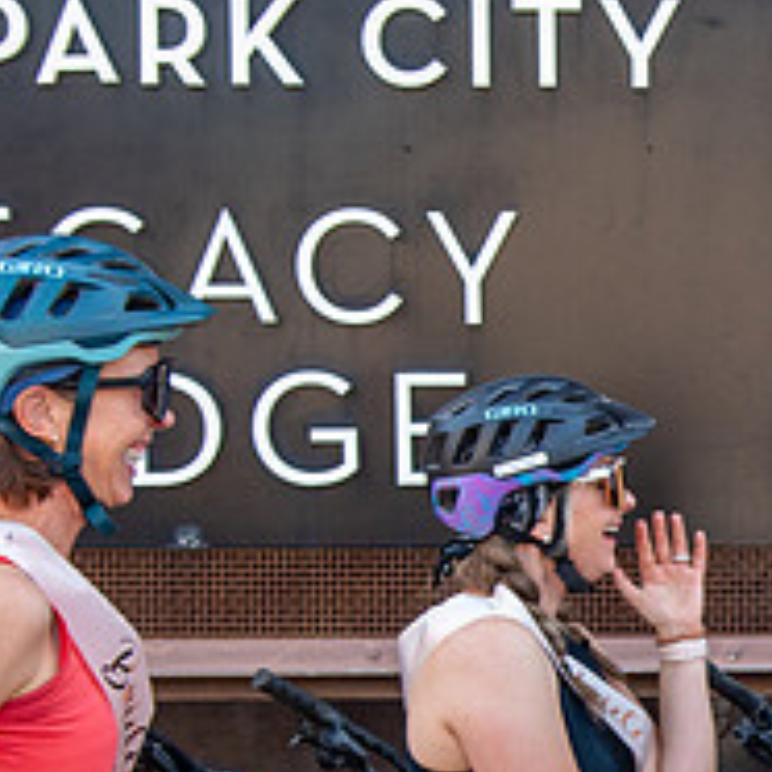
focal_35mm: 142
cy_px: 661
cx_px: 927
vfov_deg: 12.2
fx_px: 3583
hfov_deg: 12.0
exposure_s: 1/500
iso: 1250
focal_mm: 38
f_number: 5
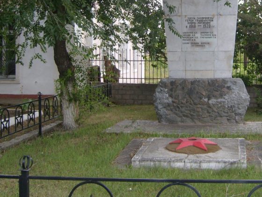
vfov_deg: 22.7
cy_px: 50
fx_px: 484
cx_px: 195
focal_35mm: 64
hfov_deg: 29.8
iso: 80
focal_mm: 5.8
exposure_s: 1/250
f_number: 2.8
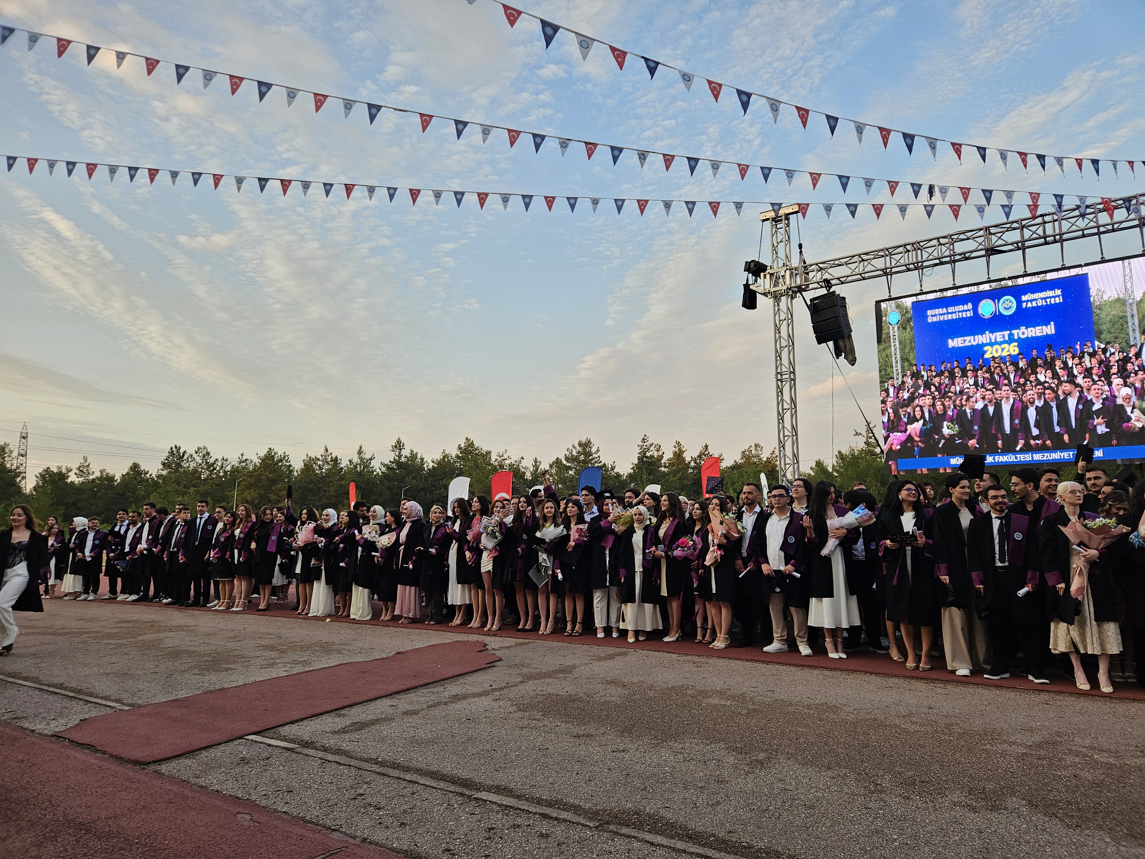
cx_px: 572
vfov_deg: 58.9
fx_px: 761
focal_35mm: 23
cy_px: 430
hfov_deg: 73.9
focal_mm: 5.4
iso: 32
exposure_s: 1/252
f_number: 1.8
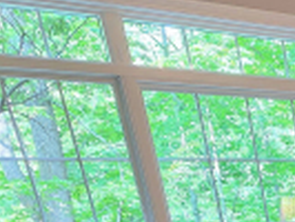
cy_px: 433
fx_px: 554
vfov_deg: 17.1
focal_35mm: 65
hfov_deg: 21.2
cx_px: 516
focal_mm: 2.2
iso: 160
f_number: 2.2
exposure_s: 1/60
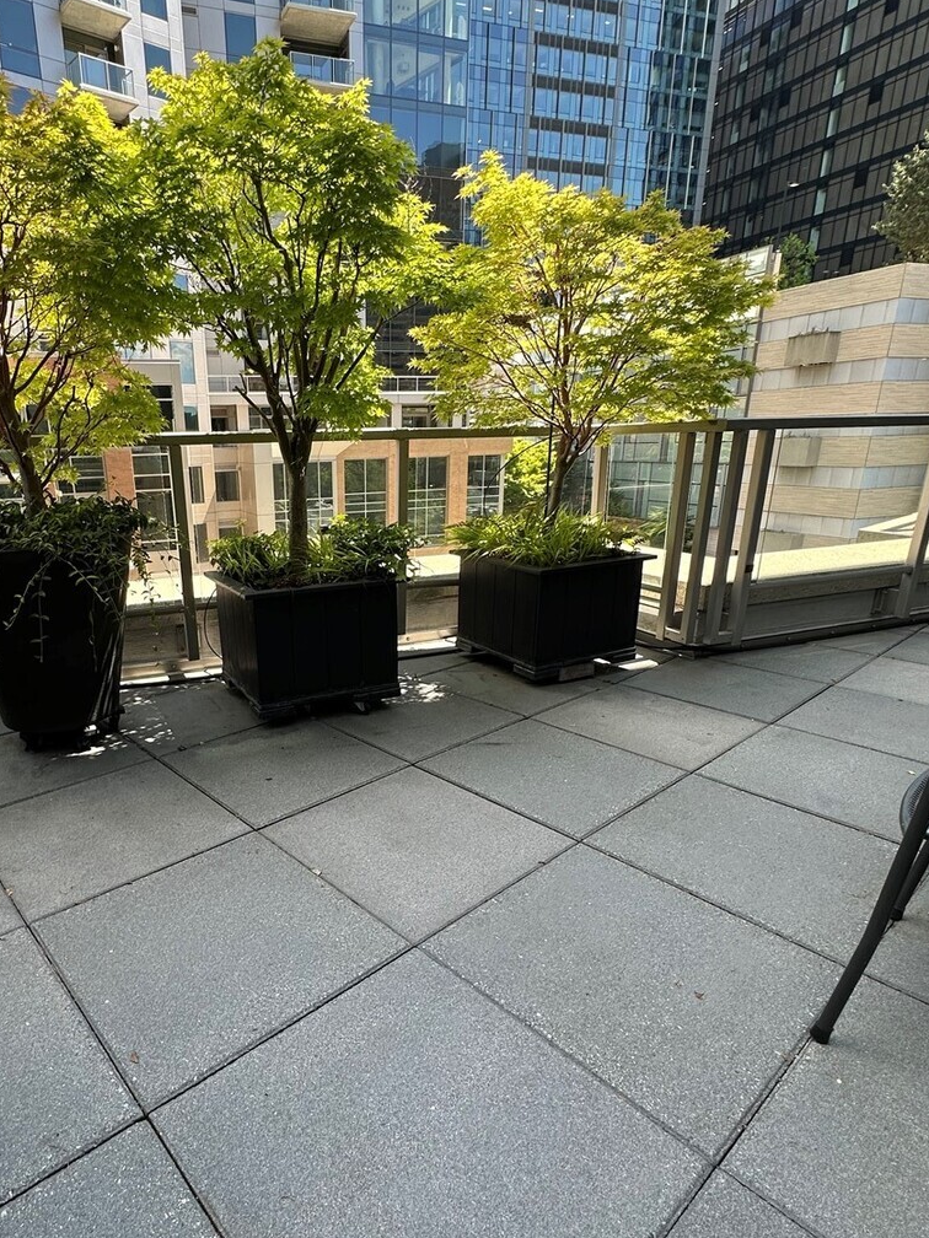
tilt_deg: -18.2
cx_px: 323
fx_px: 716
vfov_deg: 81.6
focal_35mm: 20
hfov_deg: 64.6
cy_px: 673
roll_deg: +1.2
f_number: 2.2
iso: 40
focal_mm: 2.22
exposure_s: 1/219
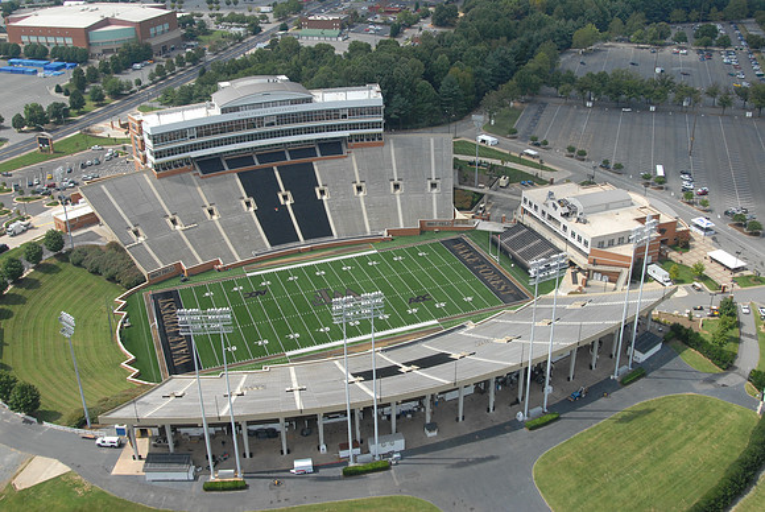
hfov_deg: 53.1
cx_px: 382
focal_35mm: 36
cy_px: 256
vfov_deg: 37.0
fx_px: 766
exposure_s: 1/640
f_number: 10
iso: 400
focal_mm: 24
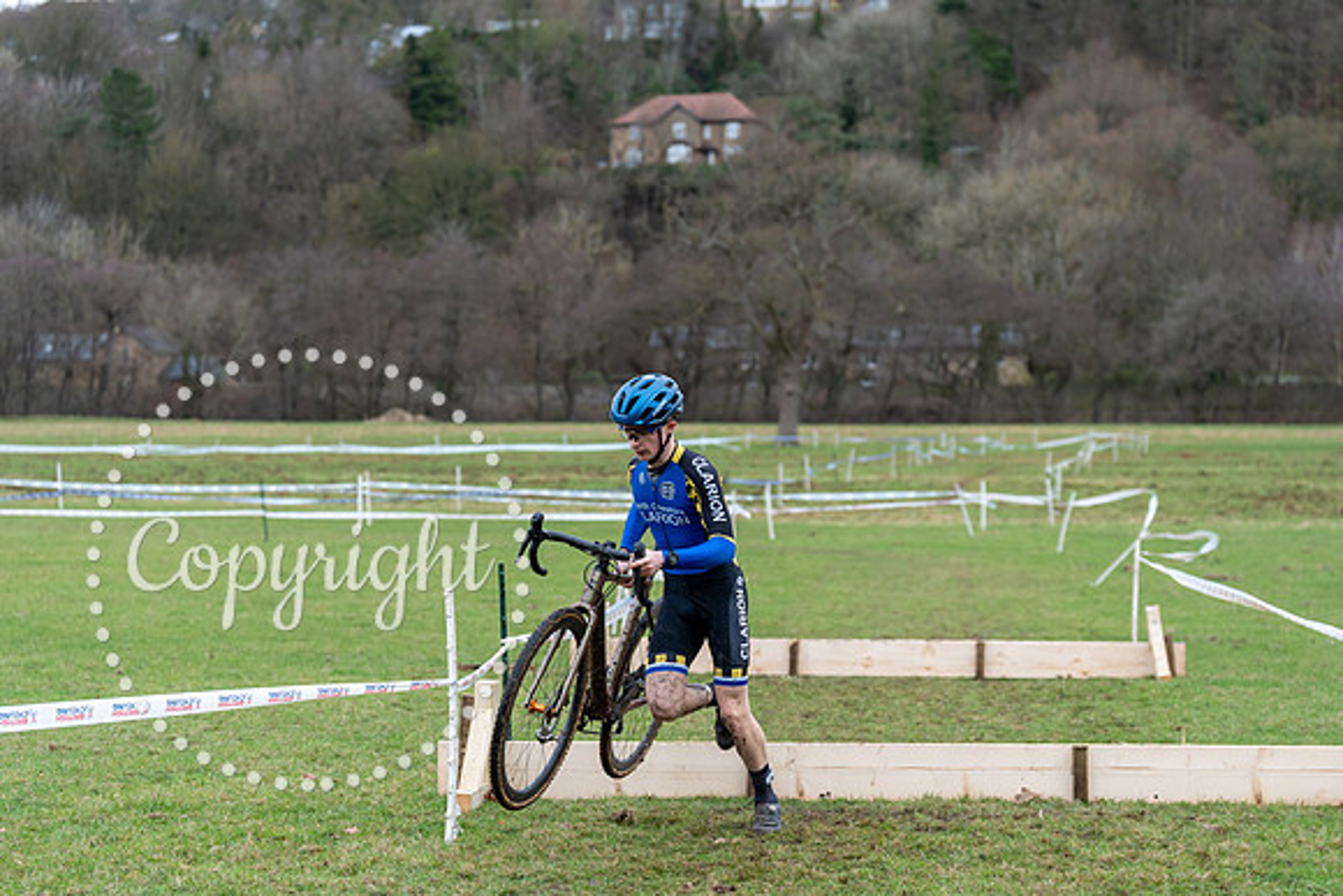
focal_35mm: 72
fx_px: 2687
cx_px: 672
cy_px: 448
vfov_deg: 18.9
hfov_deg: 28.1
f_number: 3.2
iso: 1000
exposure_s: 1/1000
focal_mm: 72
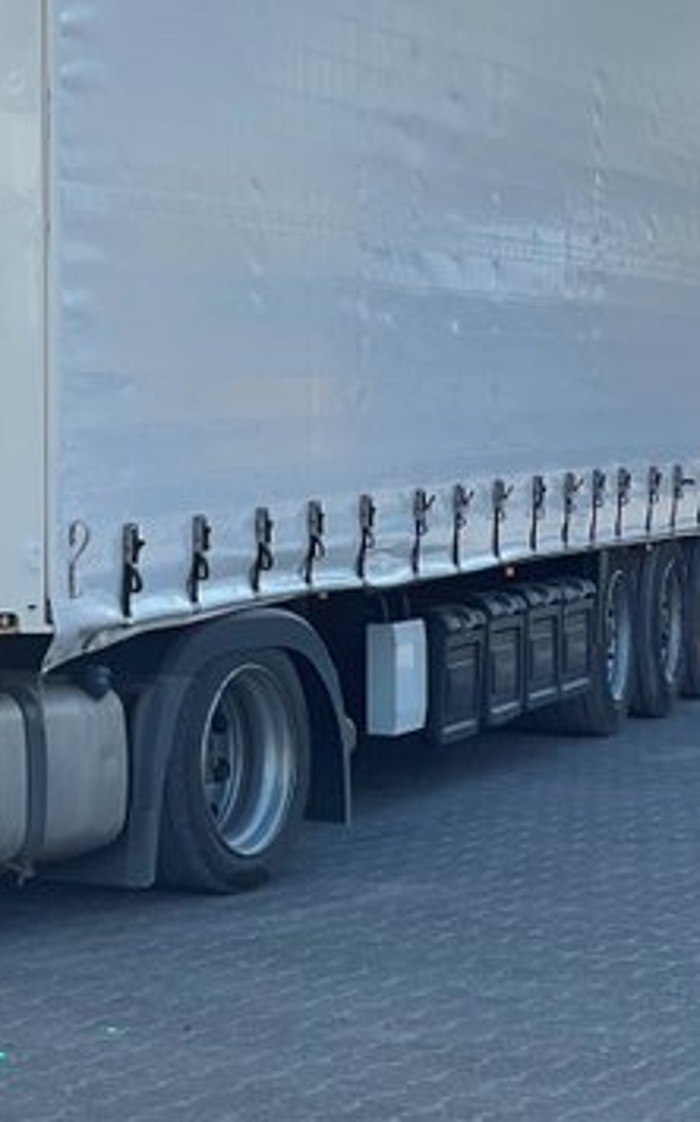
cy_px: 328
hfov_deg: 10.2
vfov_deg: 16.8
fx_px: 3791
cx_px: -375
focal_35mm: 124
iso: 25
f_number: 2
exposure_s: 1/1170
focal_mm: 6
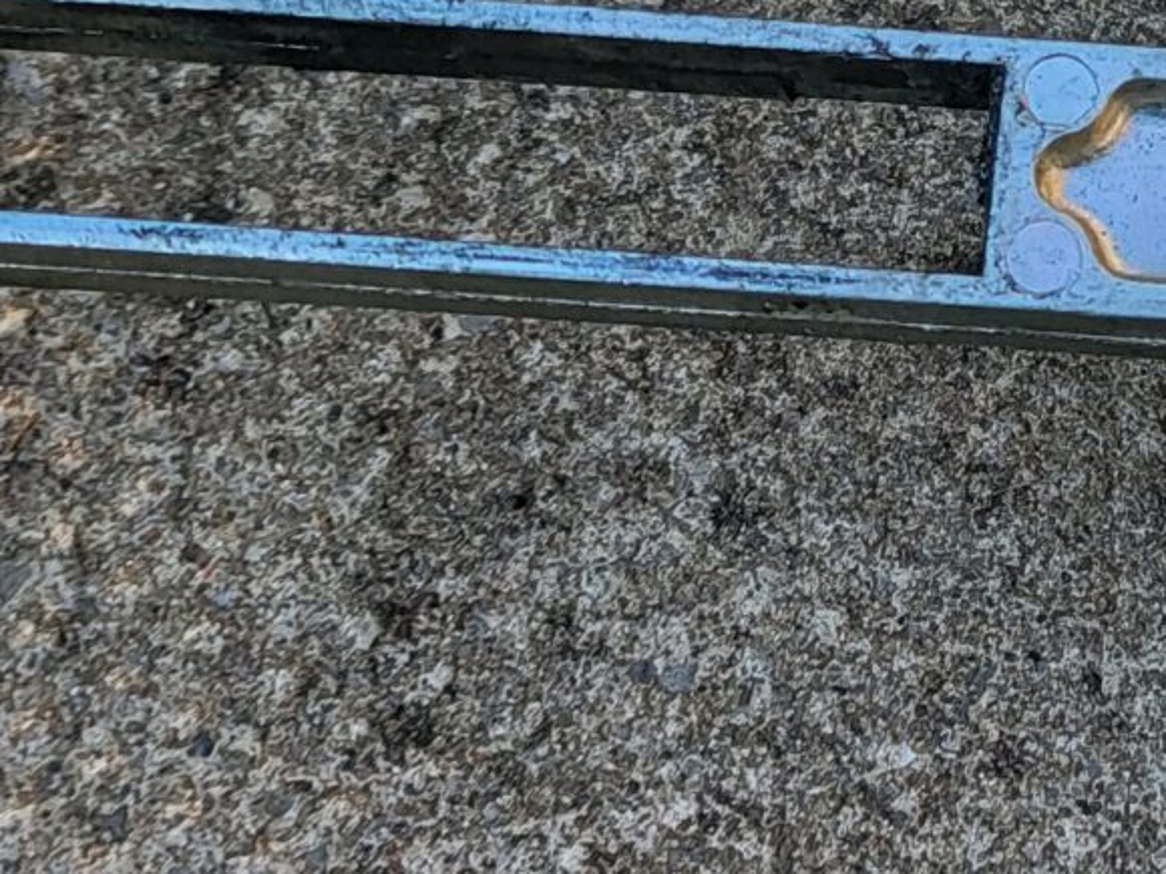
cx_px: 1431
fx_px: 3570
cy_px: -235
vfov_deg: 13.5
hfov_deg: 17.6
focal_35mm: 106
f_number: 1.8
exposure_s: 1/514
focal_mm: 5
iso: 40
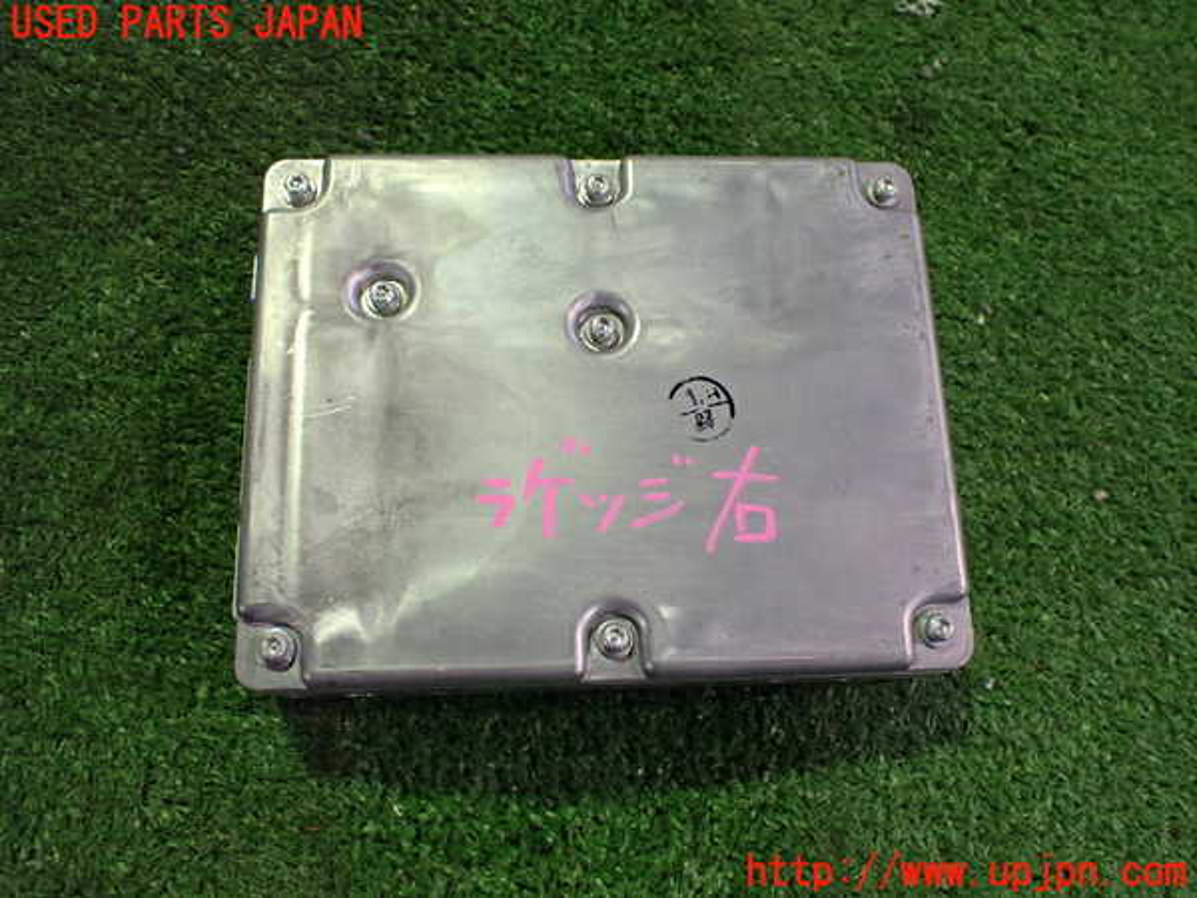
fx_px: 1037
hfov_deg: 60.0
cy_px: 449
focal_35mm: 30
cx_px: 598
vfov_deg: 46.8
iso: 800
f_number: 2.3
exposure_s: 1/100
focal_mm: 5.4
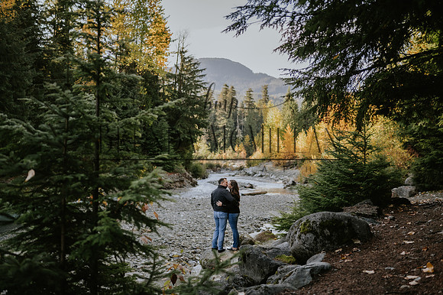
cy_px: 142
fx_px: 456
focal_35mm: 37
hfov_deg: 51.8
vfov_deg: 35.9
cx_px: 229
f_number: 1.8
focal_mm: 35
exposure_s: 1/1600
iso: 400
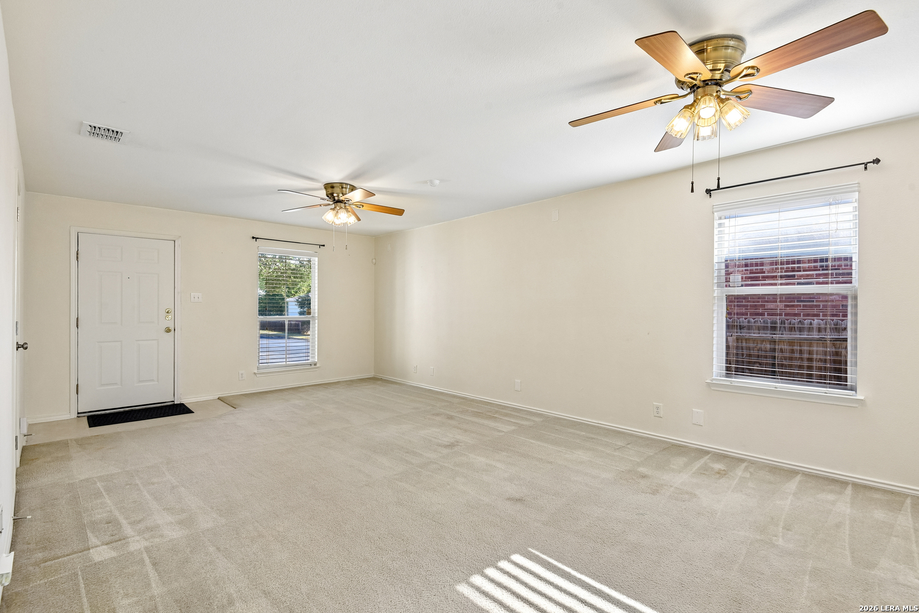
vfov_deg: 70.4
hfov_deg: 93.3
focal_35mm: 17
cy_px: 306
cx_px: 460
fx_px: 434
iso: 400
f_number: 8
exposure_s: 1/25
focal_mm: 17
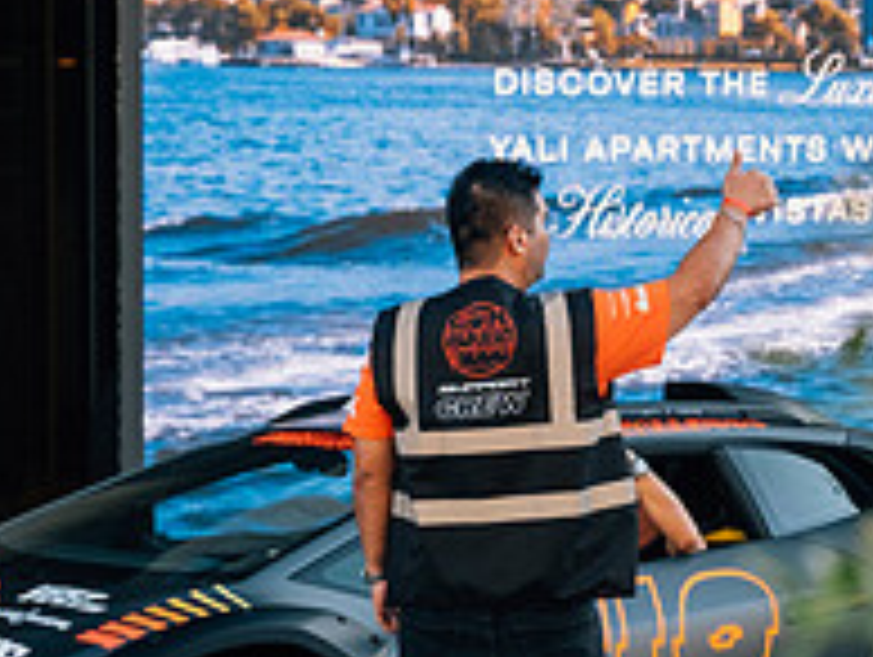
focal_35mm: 206
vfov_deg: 7.2
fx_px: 5202
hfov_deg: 9.6
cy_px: 399
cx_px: 656
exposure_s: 1/250
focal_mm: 47
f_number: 3.2
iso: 400
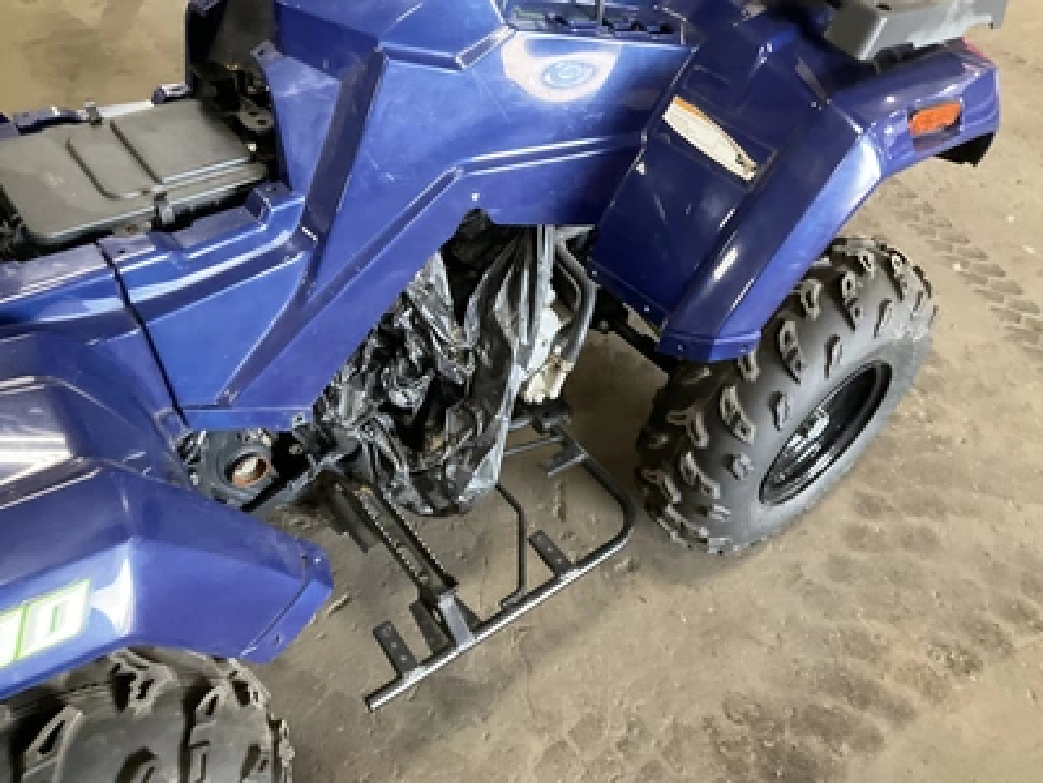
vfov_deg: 48.2
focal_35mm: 29
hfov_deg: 61.7
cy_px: 392
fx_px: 874
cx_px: 522
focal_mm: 3
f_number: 1.8
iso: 250
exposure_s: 1/40
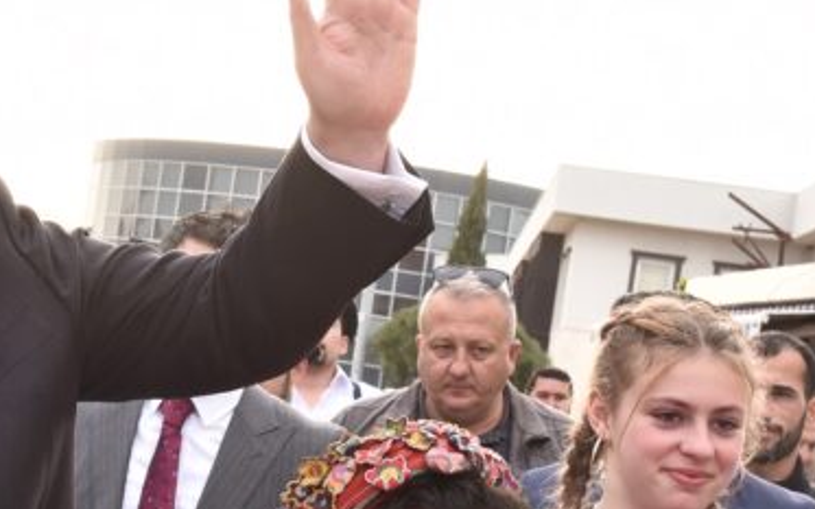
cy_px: 395
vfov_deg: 11.6
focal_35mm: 112
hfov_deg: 18.3
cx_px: 103
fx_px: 2487
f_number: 13
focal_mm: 40
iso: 1000
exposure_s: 1/125
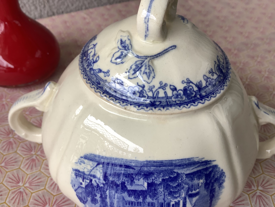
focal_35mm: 31
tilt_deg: -41.9
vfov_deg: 45.4
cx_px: 138
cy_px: 104
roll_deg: +1.5
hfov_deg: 58.4
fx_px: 246
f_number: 2.4
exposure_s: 1/60
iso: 50
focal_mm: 3.3
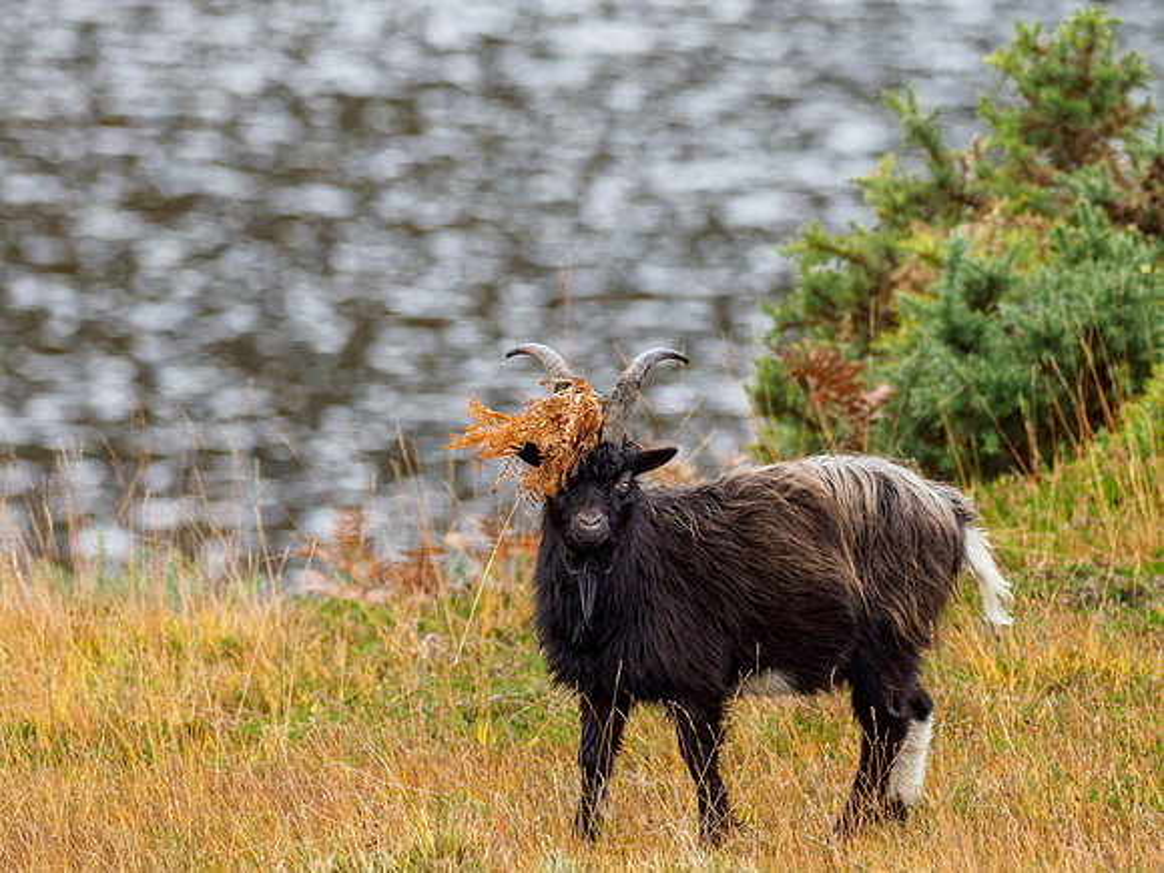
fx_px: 26376
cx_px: 542
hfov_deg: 2.5
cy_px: 417
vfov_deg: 1.9
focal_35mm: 784
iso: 800
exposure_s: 1/640
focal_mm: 300
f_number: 4.5
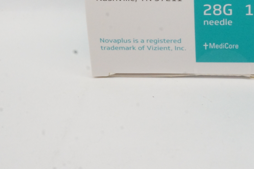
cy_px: -33
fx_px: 764
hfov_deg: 18.6
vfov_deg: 12.3
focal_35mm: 108
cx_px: 225
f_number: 25
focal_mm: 27
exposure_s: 1/13
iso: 1600
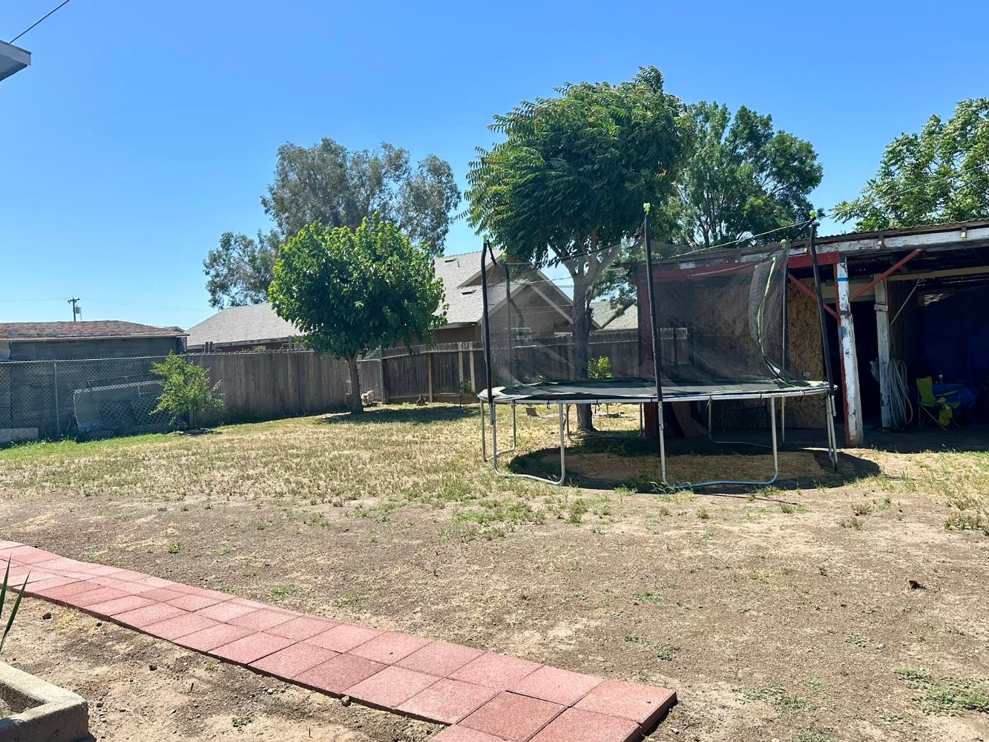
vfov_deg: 51.4
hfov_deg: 65.3
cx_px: 519
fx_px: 771
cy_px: 362
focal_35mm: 27
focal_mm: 6.86
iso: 80
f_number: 1.78
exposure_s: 1/3058
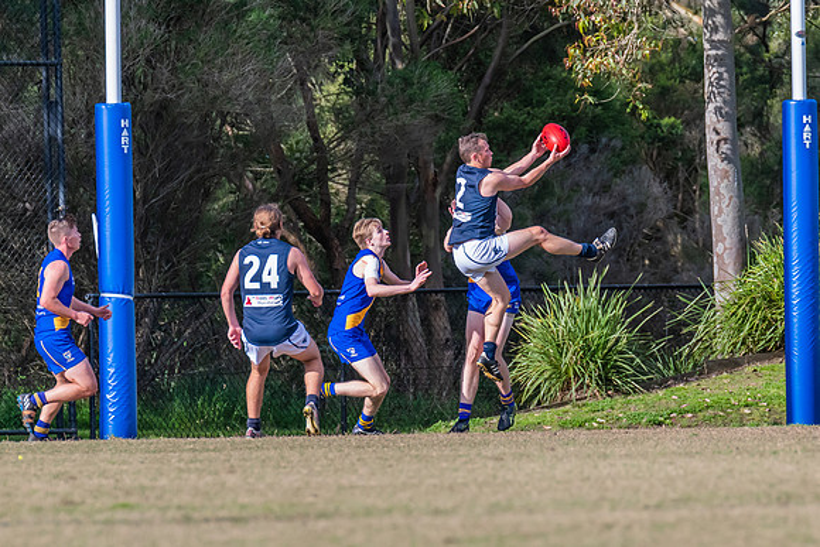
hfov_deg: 3.3
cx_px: 511
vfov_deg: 2.2
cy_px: 276
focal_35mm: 622
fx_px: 14164
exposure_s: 1/2000
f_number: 6.3
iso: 800
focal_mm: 360
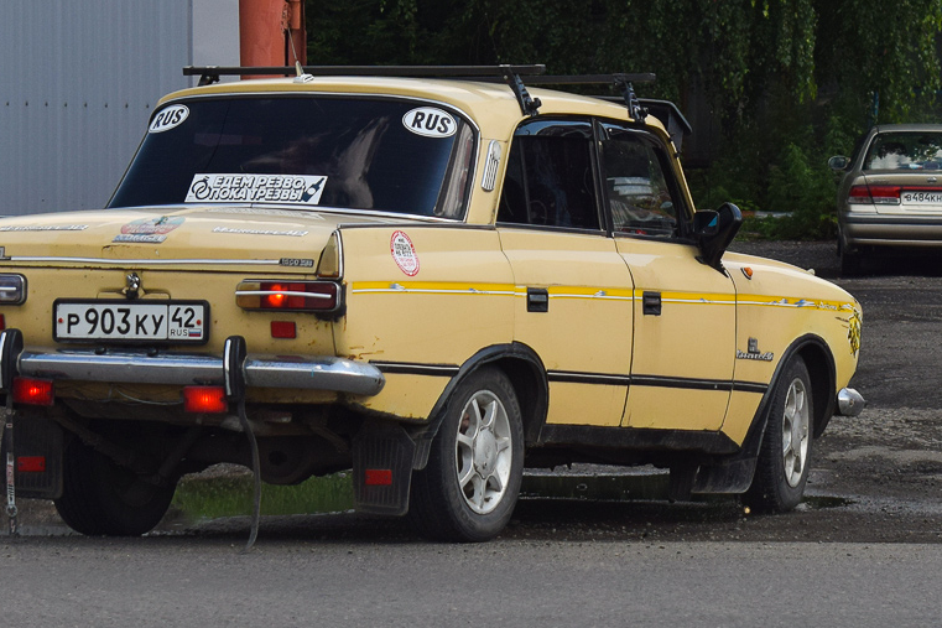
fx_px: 3218
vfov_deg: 11.1
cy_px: 185
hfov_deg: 16.6
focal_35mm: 123
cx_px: 378
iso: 200
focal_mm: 52
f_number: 6.3
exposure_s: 1/1000
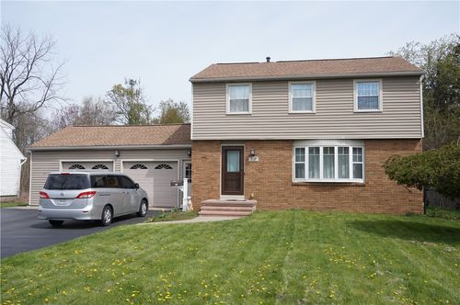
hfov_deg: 57.3
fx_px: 421
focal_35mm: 33
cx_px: 230
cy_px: 152
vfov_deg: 39.9
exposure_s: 1/320
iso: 100
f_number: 6.3
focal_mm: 22
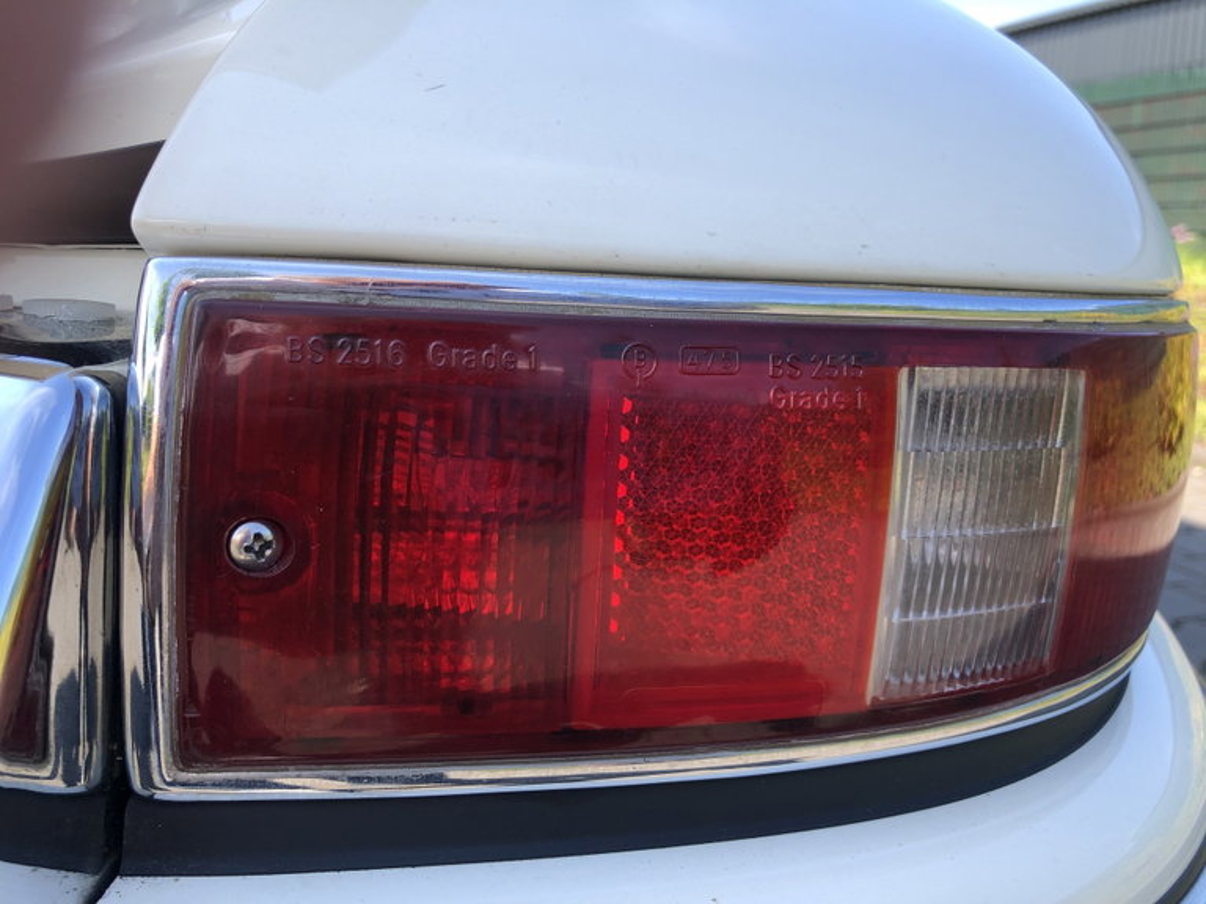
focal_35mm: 28
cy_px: 452
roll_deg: -1.1
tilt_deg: -11.9
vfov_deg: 49.7
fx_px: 976
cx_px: 603
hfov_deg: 63.4
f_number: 1.8
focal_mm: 3.99
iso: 20
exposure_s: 1/484
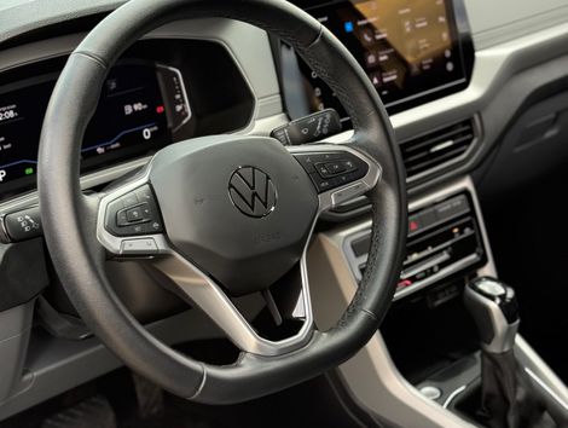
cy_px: 214
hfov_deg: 39.6
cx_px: 284
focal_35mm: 48
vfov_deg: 30.3
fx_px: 789
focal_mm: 6.76
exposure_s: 1/236
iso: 160
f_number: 1.78
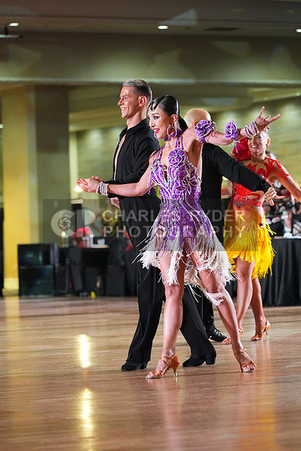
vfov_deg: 11.9
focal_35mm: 172
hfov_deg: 8.0
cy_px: 226
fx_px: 2156
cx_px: 150
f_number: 4.5
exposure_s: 1/400
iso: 8000
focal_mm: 172
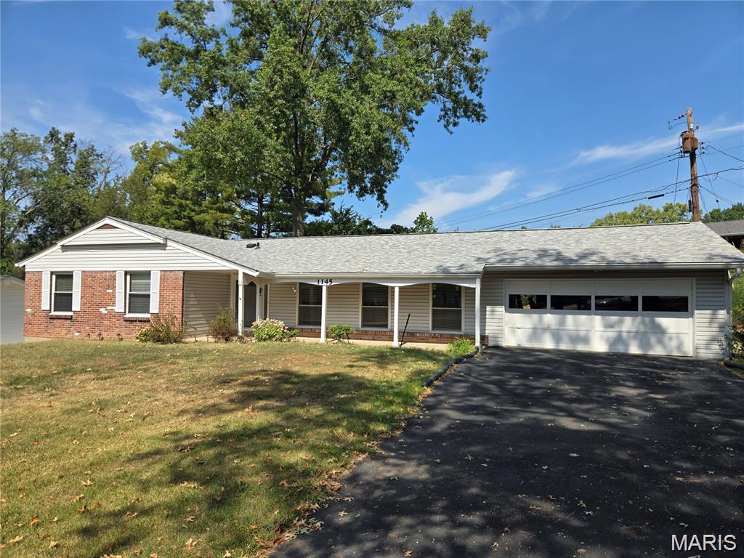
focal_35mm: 23
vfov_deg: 58.9
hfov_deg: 73.9
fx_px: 494
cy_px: 279
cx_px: 372
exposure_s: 1/1614
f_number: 1.8
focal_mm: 5.4
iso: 25
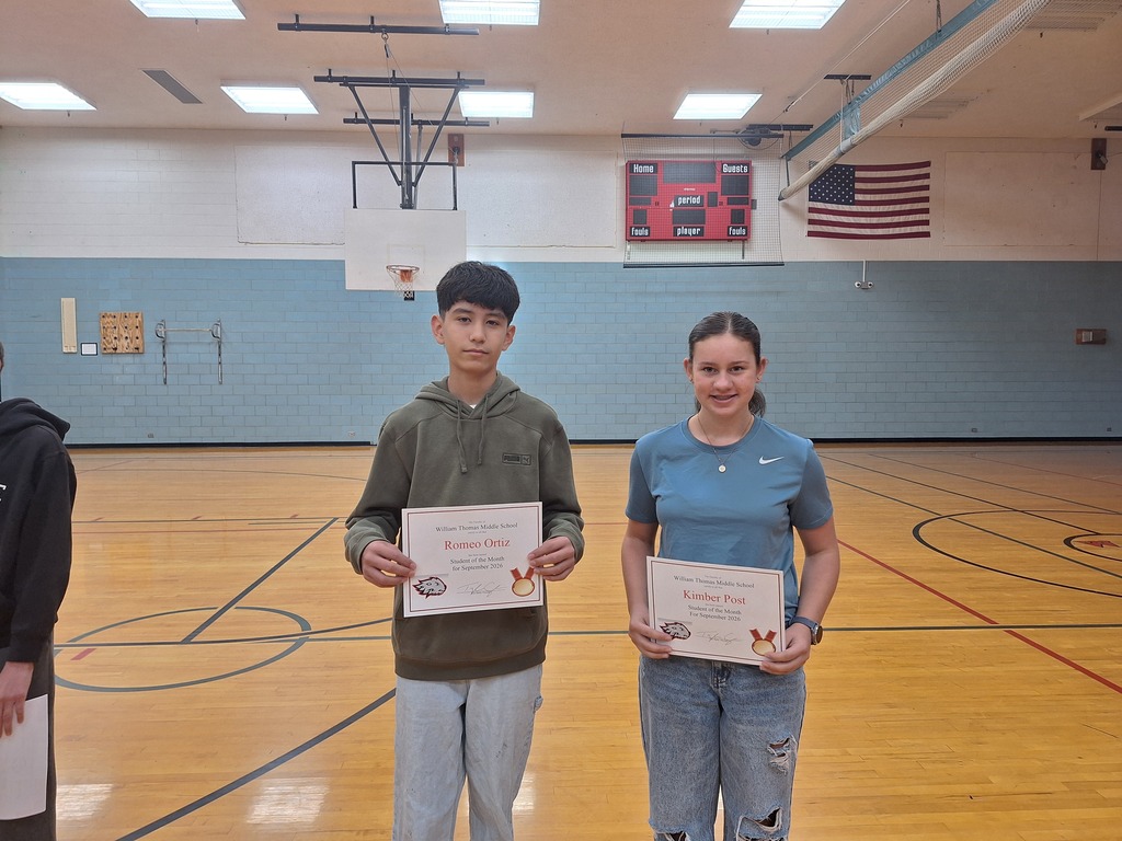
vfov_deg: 58.9
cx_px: 561
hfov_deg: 73.9
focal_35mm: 23
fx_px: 745
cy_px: 420
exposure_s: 1/40
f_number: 1.8
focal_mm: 5.54
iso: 64
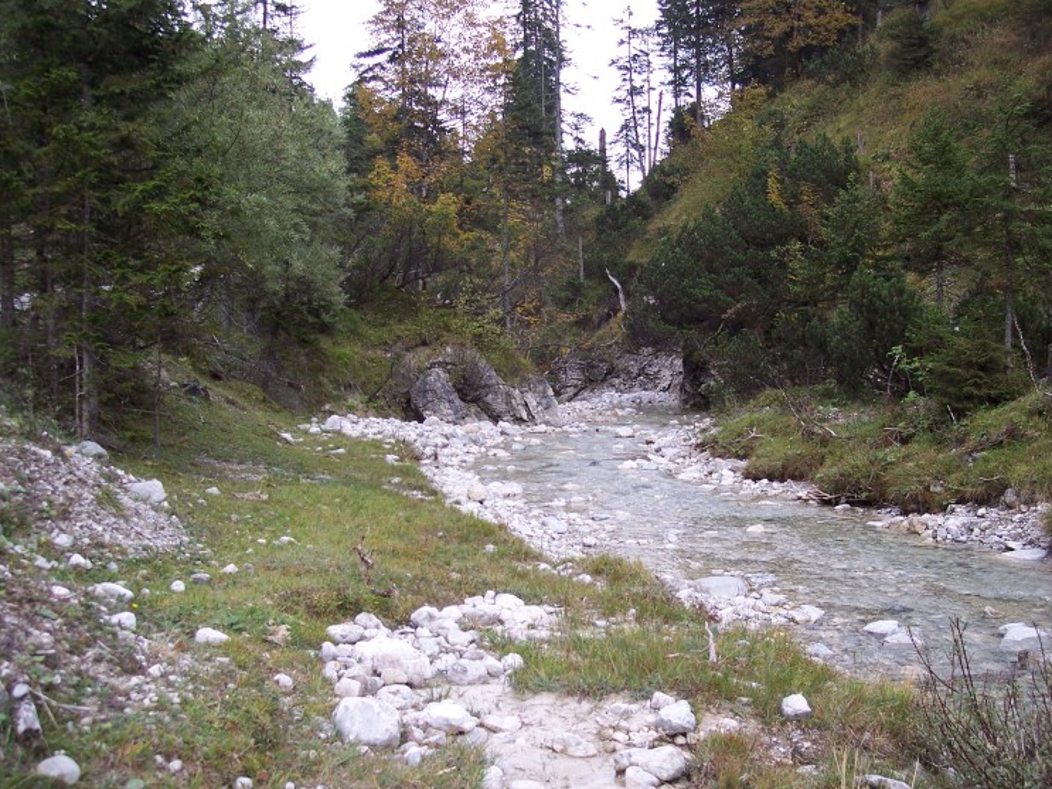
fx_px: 1276
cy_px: 415
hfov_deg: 44.8
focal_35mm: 42
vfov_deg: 34.3
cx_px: 548
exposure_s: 1/60
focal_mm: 8
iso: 100
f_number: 3.4
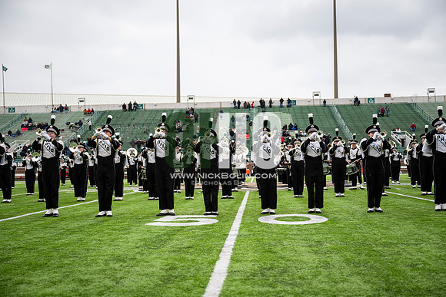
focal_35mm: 43
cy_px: 148
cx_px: 223
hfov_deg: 45.4
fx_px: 533
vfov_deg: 31.2
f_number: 2.8
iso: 100
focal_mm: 43
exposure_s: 1/500
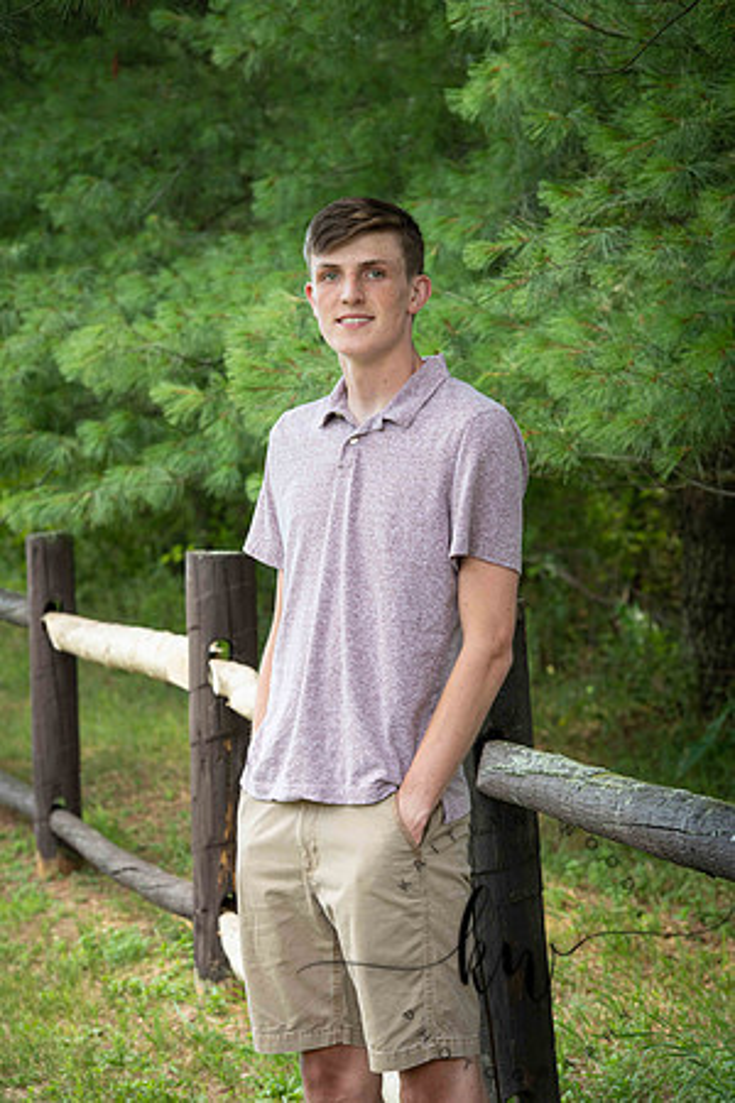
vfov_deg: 17.1
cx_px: 368
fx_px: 3675
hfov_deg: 11.4
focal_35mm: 120
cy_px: 552
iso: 500
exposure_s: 1/200
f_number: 6.3
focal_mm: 120
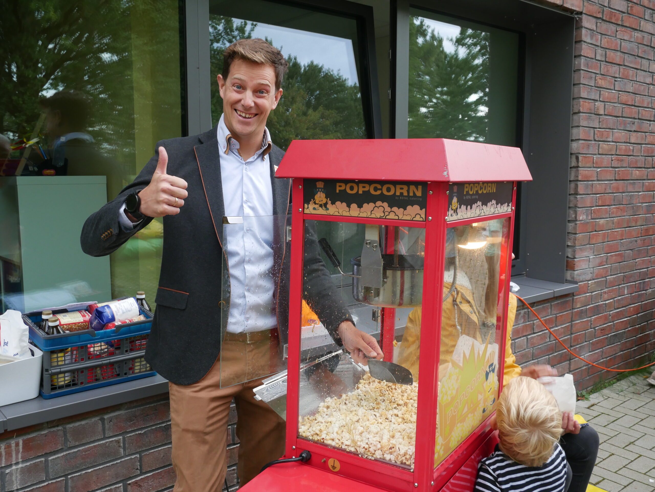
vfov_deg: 41.8
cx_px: 328
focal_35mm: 34
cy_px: 246
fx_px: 644
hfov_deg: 53.9
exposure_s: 1/60
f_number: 8
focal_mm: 17
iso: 800
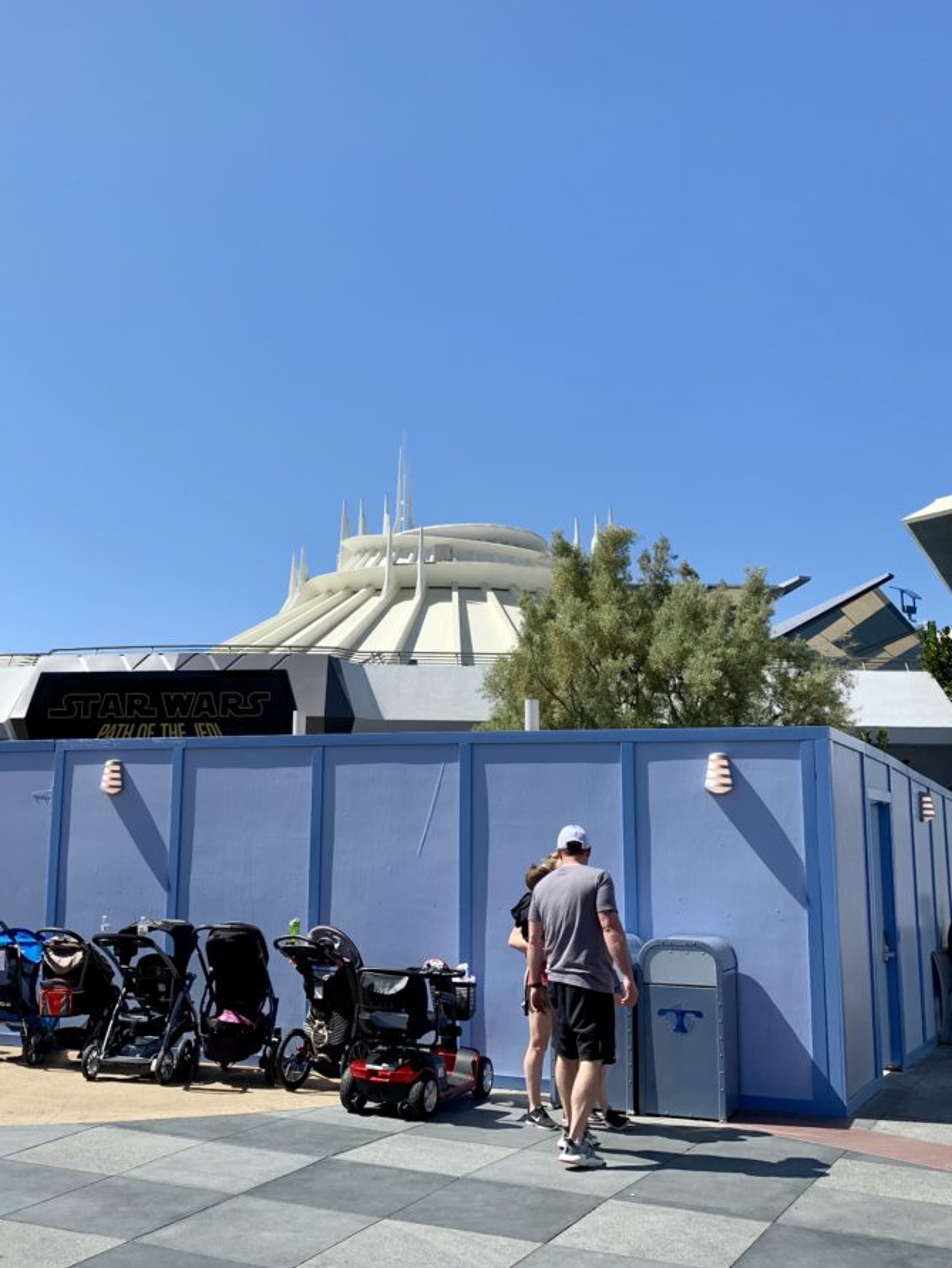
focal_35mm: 35
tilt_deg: +10.0
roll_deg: -1.8
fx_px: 1282
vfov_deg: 52.6
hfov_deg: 40.7
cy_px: 638
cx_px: 438
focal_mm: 4.25
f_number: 1.8
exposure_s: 1/2481
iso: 25
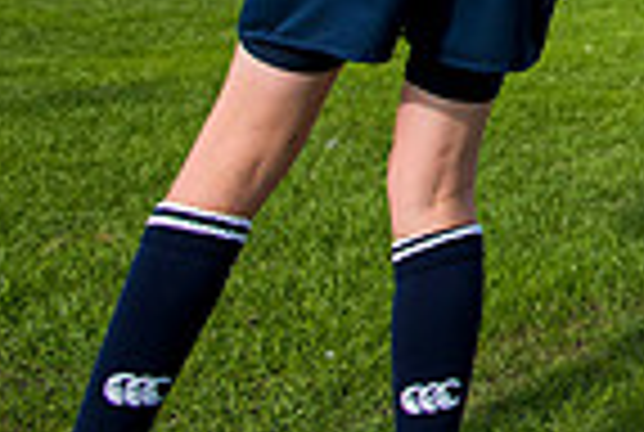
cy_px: -407
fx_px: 1452
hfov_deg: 18.2
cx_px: 1234
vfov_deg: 14.4
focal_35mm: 81
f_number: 4
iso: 250
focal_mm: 20
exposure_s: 1/1250
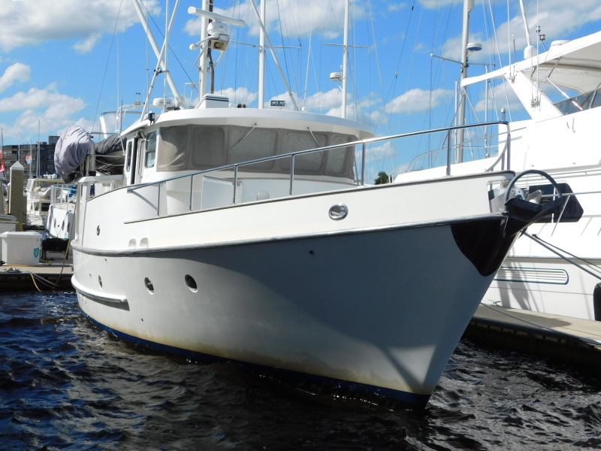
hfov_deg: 37.5
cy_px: 226
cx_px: 300
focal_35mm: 51
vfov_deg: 28.6
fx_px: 885
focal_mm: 9
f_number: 7.6
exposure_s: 1/500
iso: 125
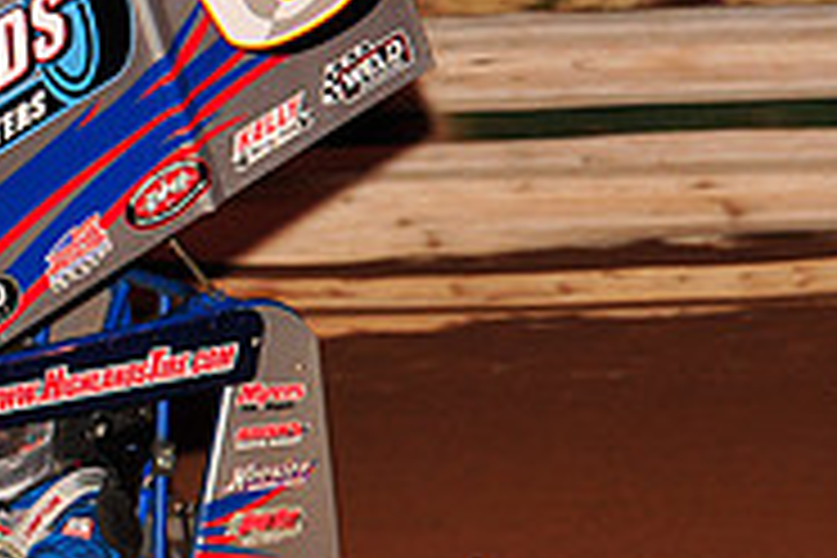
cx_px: -320
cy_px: 342
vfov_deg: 3.0
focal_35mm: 453
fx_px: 10531
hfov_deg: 4.5
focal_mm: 145
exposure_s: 1/320
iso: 1000
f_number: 6.3
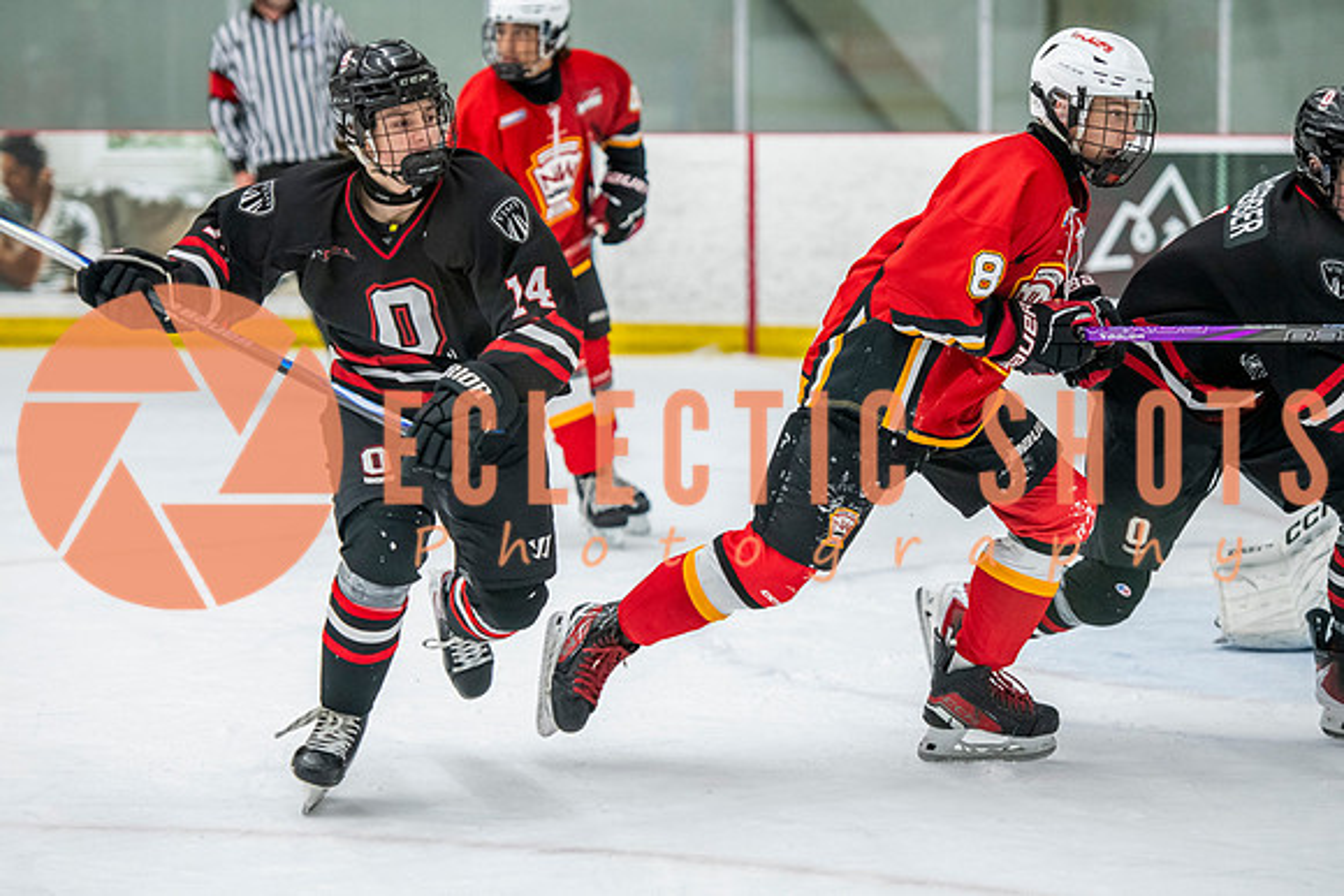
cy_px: 497
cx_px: 615
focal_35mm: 146
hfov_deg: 14.0
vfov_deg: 9.4
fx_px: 5453
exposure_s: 1/640
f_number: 3.2
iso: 2000
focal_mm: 125
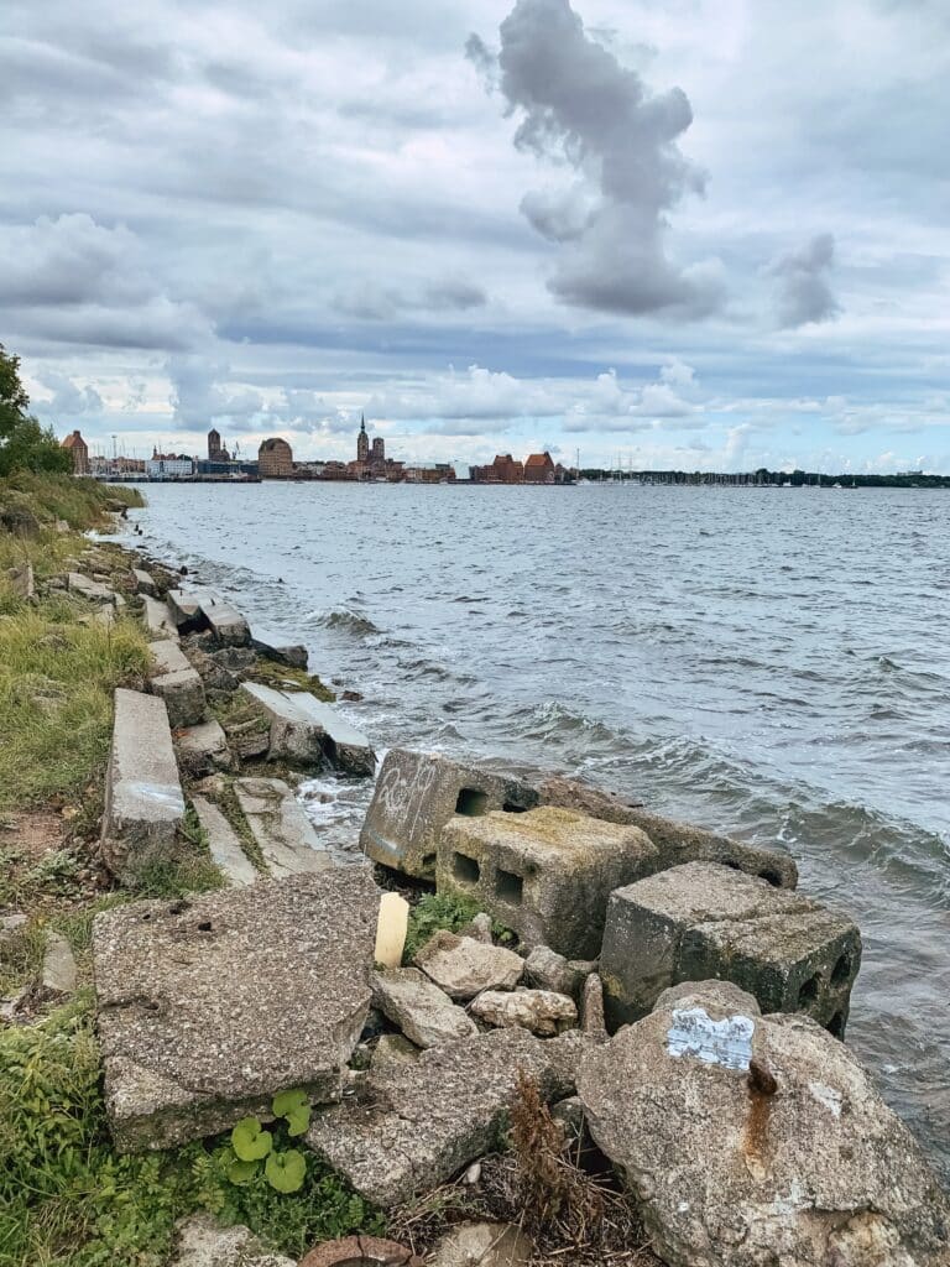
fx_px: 951
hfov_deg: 53.1
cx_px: 475
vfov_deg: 67.3
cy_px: 634
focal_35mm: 26
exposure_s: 1/2400
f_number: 1.8
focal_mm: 4.25
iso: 25
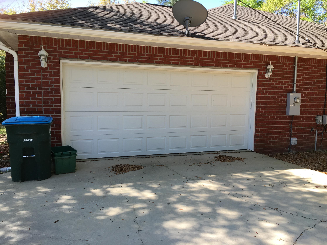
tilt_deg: -4.6
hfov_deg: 61.7
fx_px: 274
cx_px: 164
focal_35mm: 29
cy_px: 122
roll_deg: -0.5
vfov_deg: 48.2
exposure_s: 1/334
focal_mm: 4.15
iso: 25
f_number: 2.2
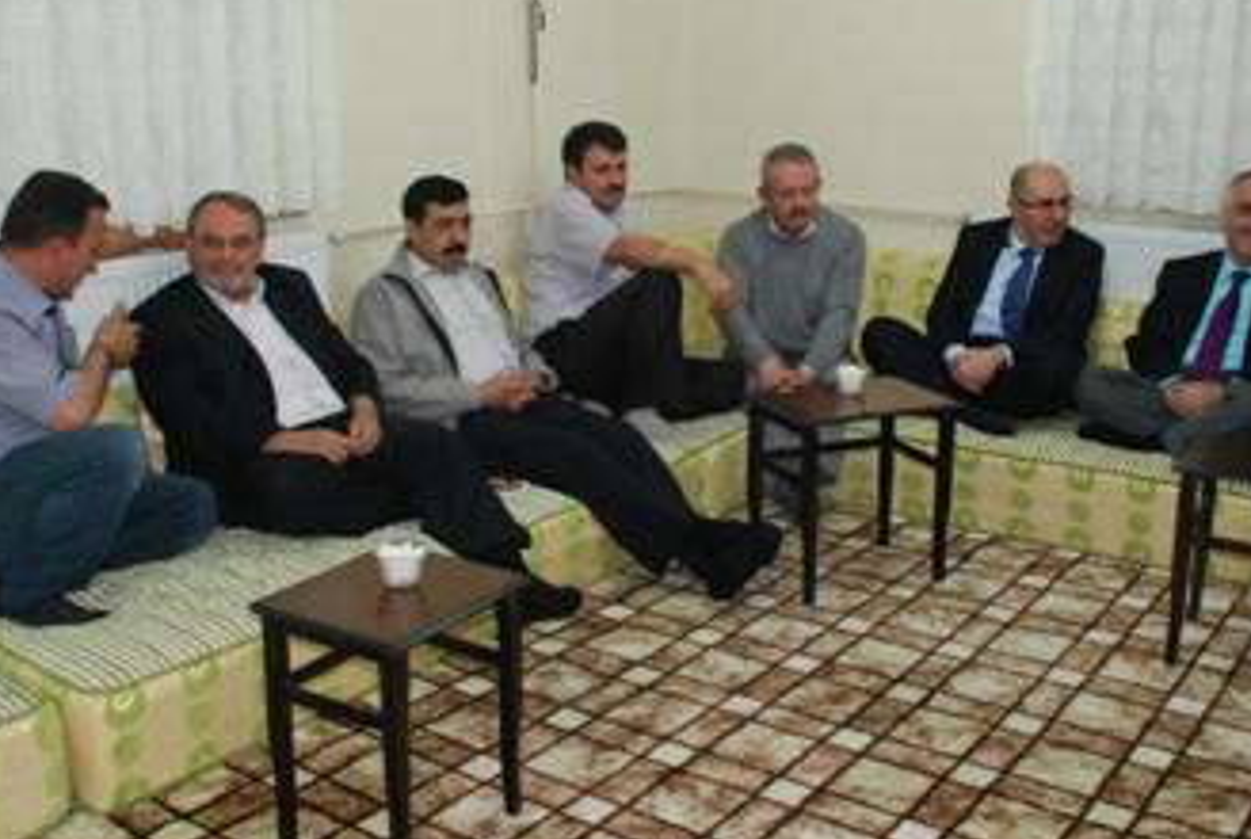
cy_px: 332
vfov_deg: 32.7
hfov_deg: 47.3
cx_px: 591
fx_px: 1427
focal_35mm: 41
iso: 800
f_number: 5
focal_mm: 20
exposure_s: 1/60
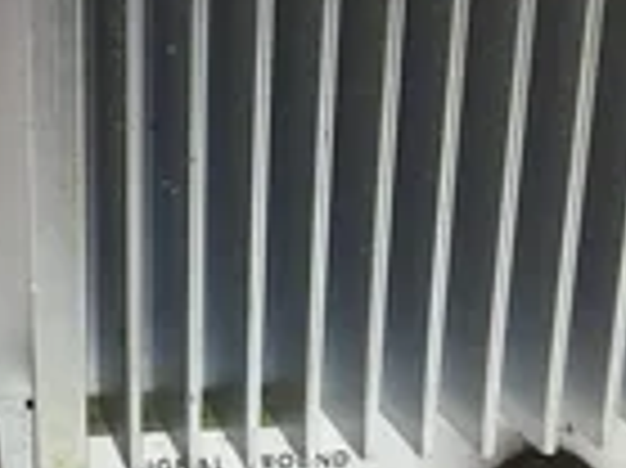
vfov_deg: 16.4
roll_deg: +0.1
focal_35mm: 89
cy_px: 392
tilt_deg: -21.7
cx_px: 54
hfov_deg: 21.5
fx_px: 1608
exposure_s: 1/40
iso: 25
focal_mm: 3.3
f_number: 2.4
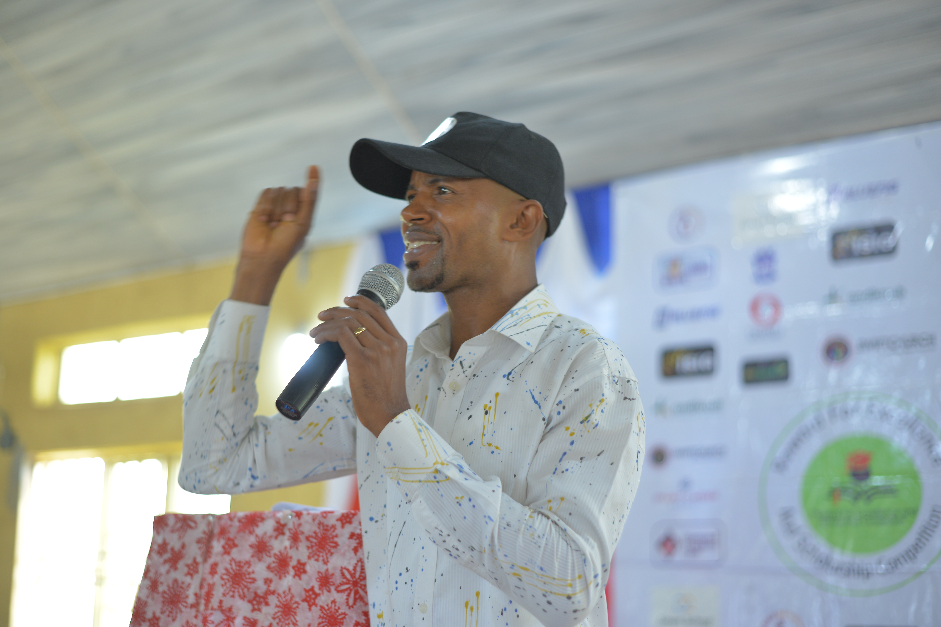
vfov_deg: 27.0
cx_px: 470
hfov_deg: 39.6
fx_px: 1307
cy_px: 314
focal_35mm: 50
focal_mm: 50
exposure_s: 1/100
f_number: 2.2
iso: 640
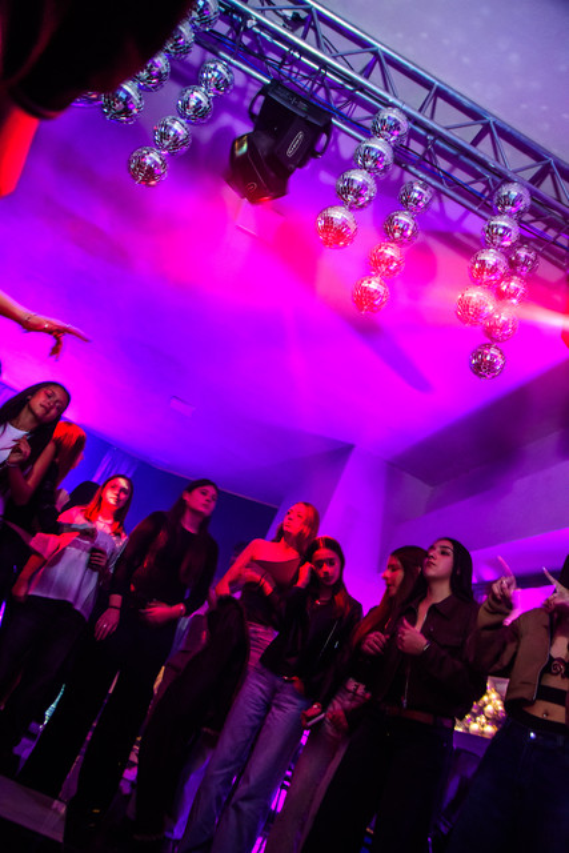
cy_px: 426
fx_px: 604
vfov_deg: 70.4
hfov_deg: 50.4
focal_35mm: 26
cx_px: 284
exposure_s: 1/20
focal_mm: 17
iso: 2500
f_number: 2.8
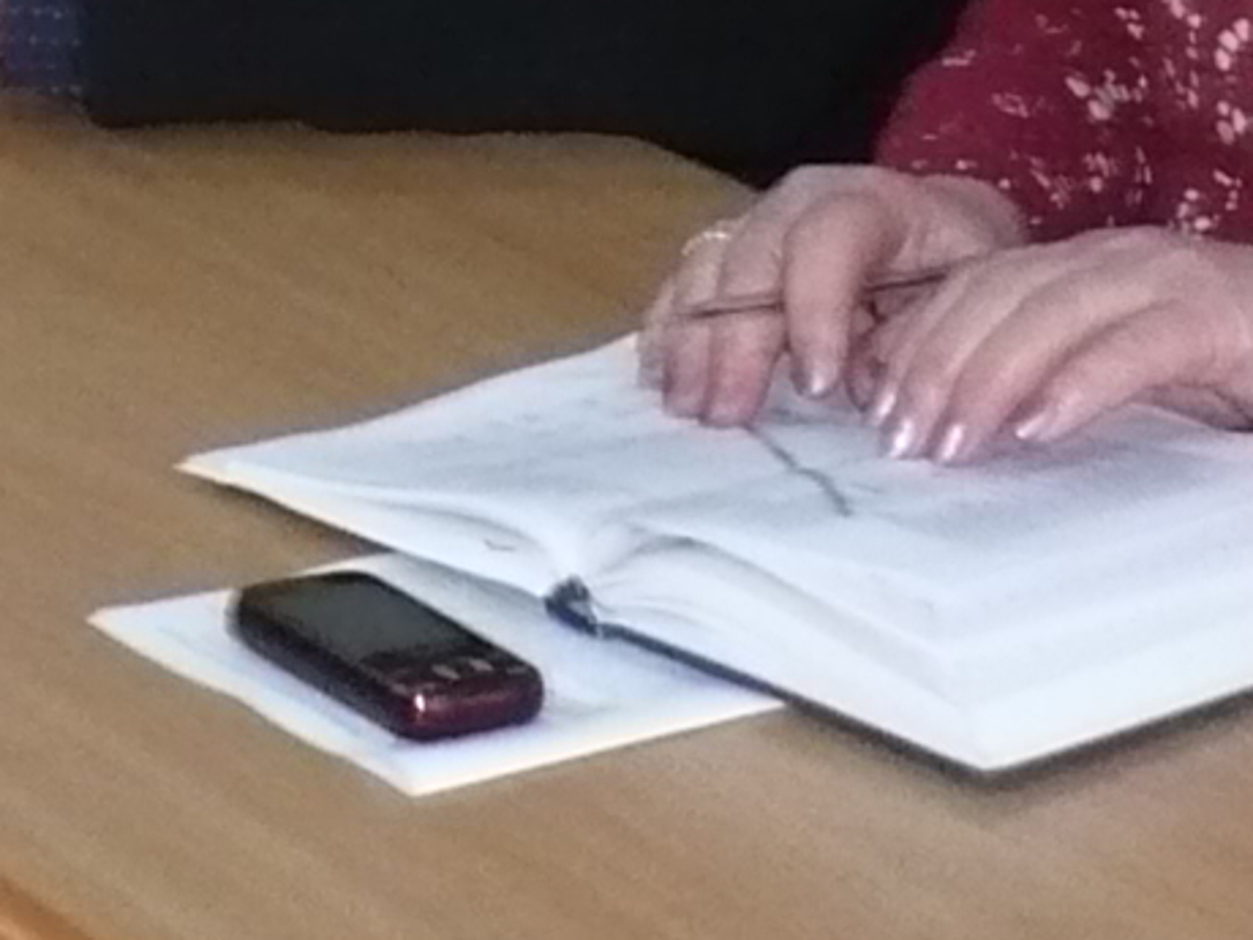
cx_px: -673
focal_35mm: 206
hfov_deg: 9.3
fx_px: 7457
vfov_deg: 6.8
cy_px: -1376
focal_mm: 6.1
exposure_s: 1/30
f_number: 2.8
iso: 320
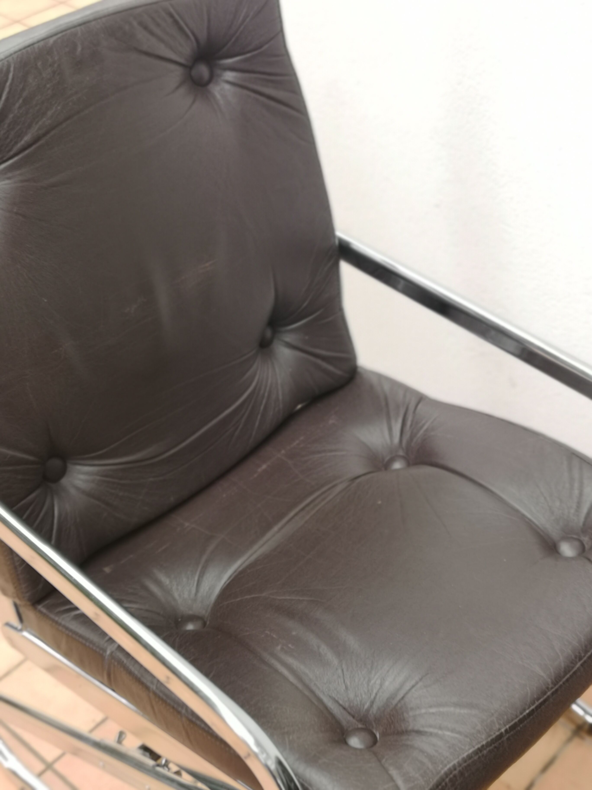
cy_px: 395
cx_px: 296
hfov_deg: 27.0
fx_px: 1231
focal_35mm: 54
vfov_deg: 35.5
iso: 64
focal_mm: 5.58
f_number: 4
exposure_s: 1/60
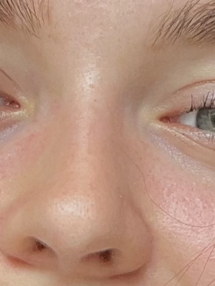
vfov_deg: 10.9
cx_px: 66
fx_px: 1374
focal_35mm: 166
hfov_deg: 8.9
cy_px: 554
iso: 80
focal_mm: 2.71
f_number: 2.2
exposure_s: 1/121
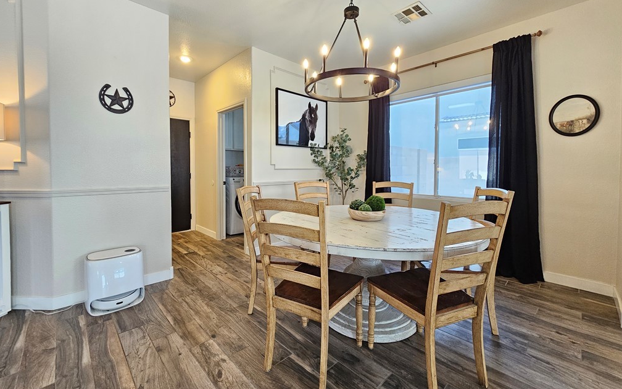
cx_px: 308
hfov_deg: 105.3
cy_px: 174
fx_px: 237
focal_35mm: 14
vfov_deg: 78.4
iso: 320
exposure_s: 1/40
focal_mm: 2.2
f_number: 2.2
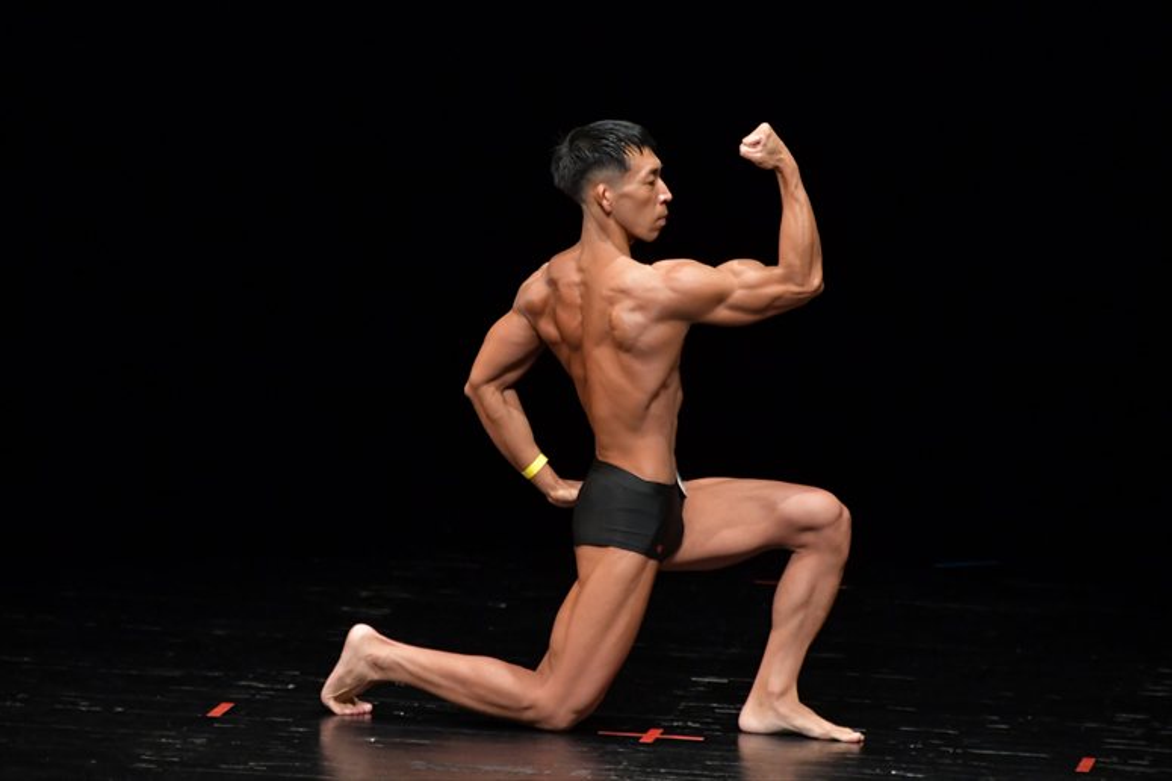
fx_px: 12203
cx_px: 586
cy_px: 390
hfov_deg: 5.5
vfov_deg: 3.7
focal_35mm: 375
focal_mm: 250
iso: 3200
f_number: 5.6
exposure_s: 1/400
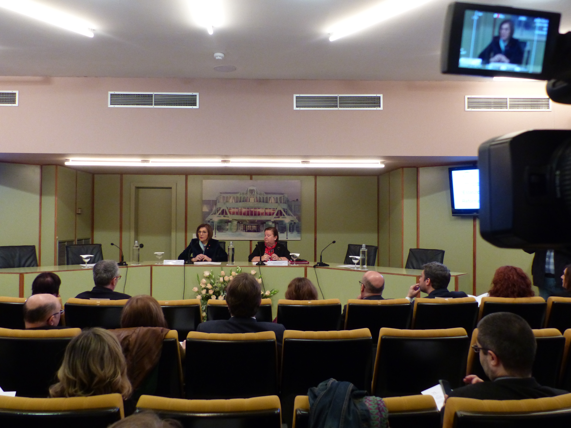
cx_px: 286
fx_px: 495
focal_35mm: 30
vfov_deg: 46.8
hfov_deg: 60.0
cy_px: 214
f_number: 2.8
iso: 400
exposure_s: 1/40
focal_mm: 5.4
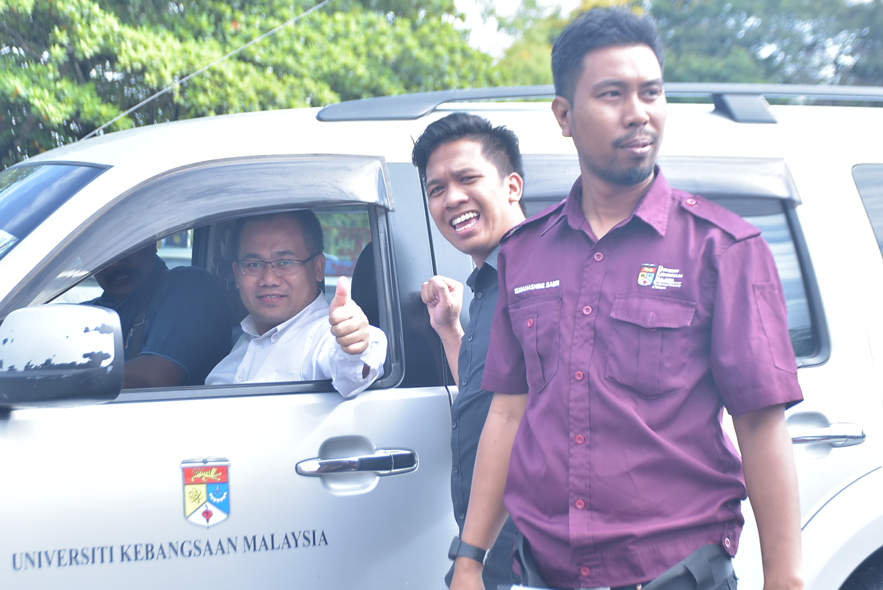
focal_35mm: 83
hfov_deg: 24.4
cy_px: 348
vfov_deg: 16.5
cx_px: 359
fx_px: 2037
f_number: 4.5
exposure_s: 1/160
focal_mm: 40
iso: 160
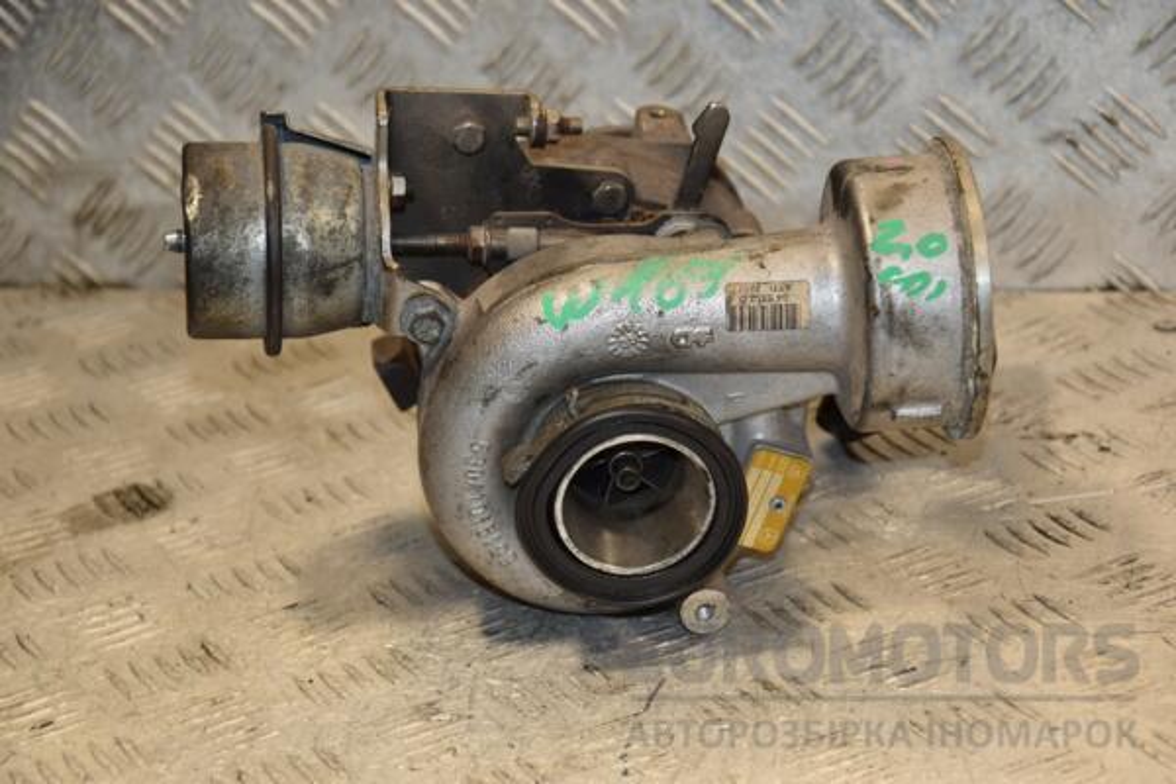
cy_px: 392
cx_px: 588
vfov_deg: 13.0
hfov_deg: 19.5
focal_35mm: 105
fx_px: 3430
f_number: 5.3
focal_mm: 70
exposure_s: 1/160
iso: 800
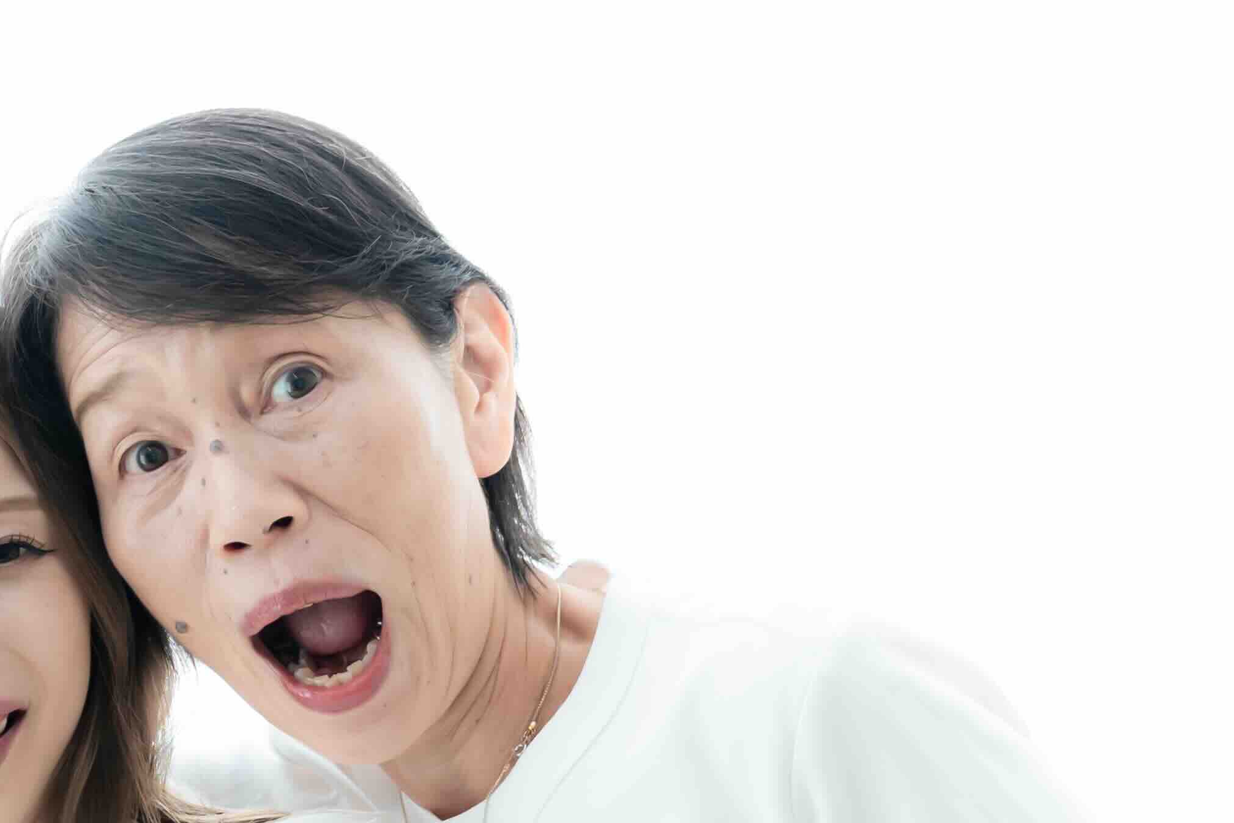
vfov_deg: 12.6
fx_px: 3599
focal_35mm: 105
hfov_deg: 18.4
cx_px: -265
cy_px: 1117
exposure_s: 1/125
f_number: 3.5
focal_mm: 35
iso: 640
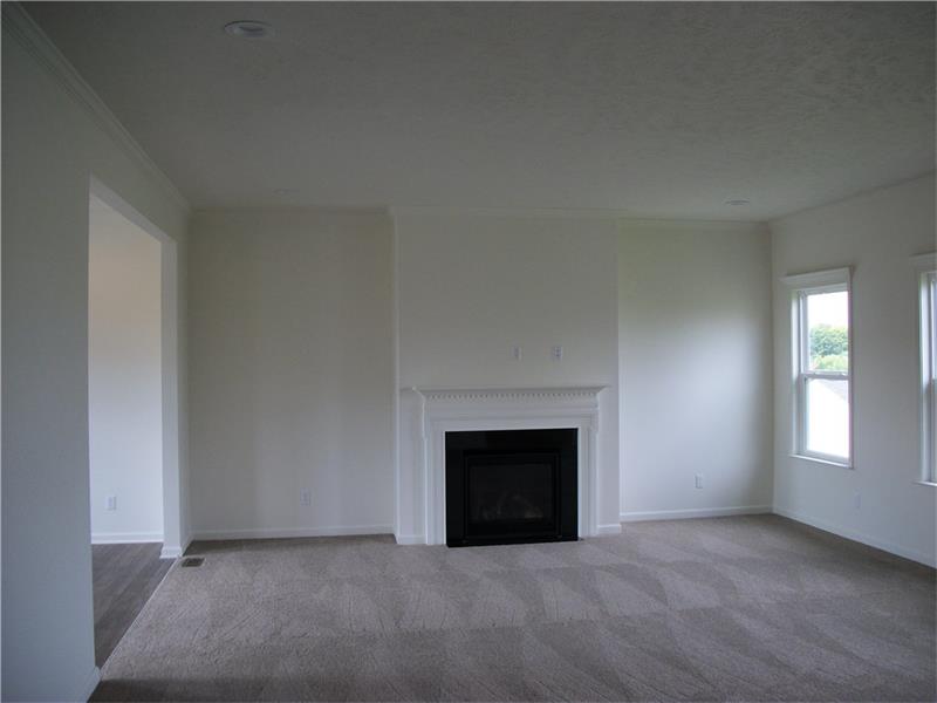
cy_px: 352
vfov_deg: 44.2
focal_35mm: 32
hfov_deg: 56.8
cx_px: 468
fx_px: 866
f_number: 2.9
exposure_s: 1/80
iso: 80
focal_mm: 5.7
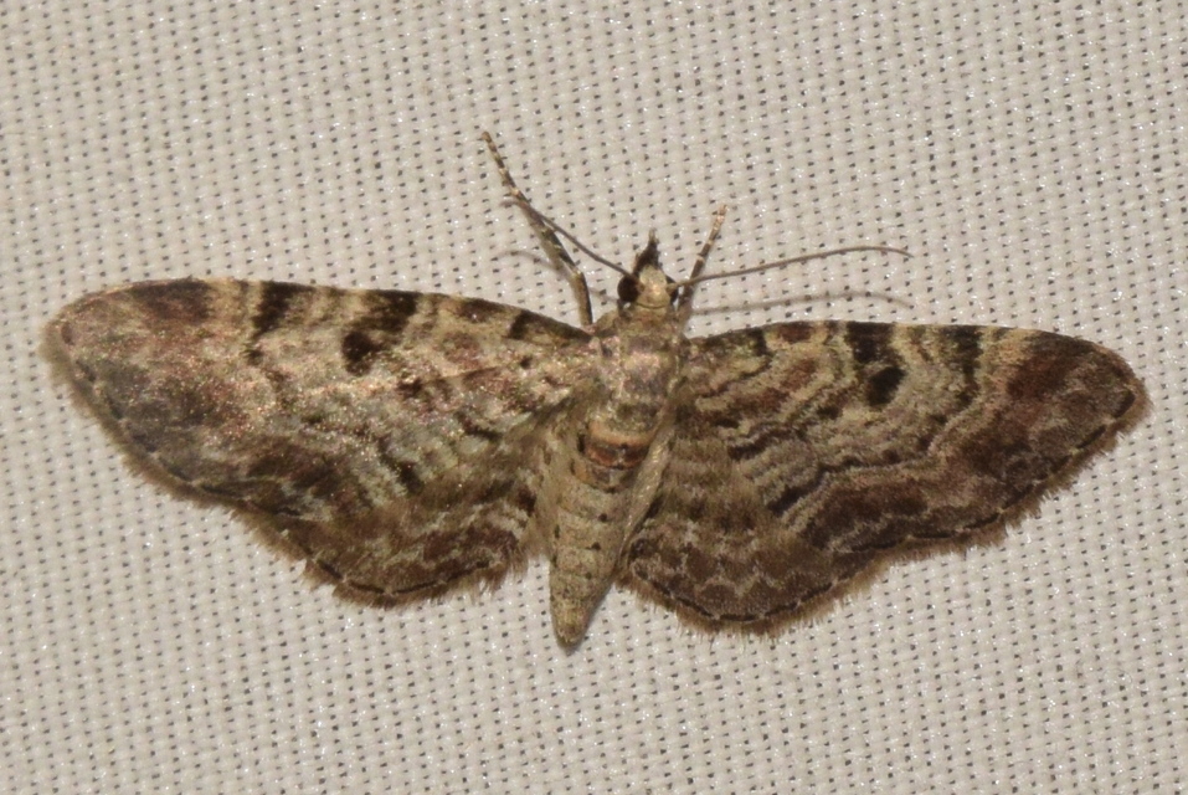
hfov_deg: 9.8
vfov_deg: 6.6
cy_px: 398
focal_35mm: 210
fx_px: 6936
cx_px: 594
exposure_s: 1/200
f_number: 14
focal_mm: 140
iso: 500
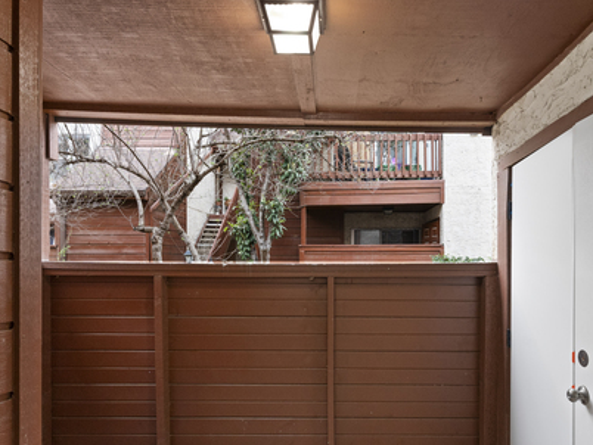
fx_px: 446
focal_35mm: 26
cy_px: 290
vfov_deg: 52.3
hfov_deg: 67.0
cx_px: 333
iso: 5000
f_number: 8
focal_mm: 17
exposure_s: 1/30
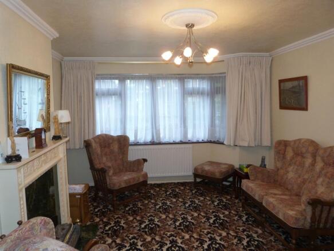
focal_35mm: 25
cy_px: 126
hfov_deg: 69.4
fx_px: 241
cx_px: 167
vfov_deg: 54.9
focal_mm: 4.5
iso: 160
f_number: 2.8
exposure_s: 1/25
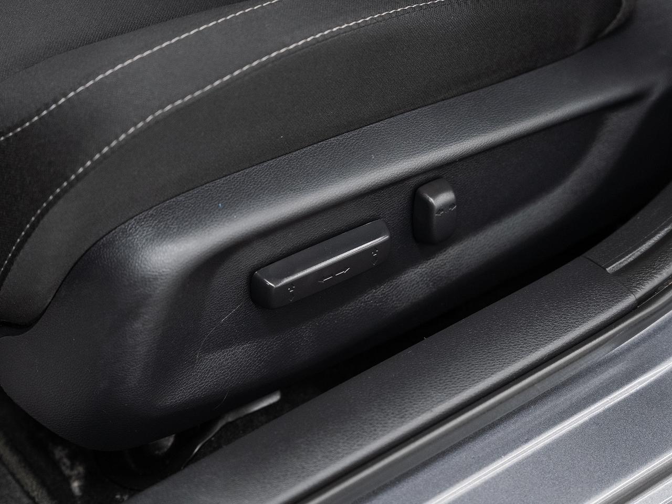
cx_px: 343
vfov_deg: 16.2
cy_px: 262
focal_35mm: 91
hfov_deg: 21.5
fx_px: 1772
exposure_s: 1/40
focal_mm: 70
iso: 1000
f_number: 3.5
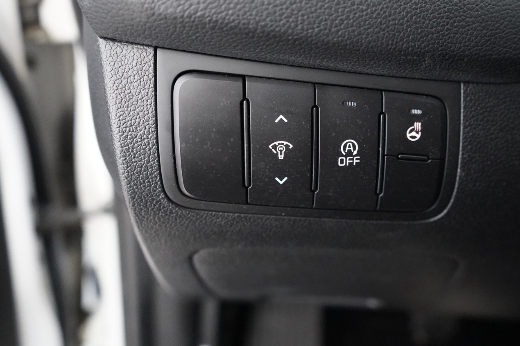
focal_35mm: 37
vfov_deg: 35.9
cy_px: 150
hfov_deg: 51.8
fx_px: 534
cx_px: 290
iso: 12800
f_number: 3.5
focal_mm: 29
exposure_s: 1/40
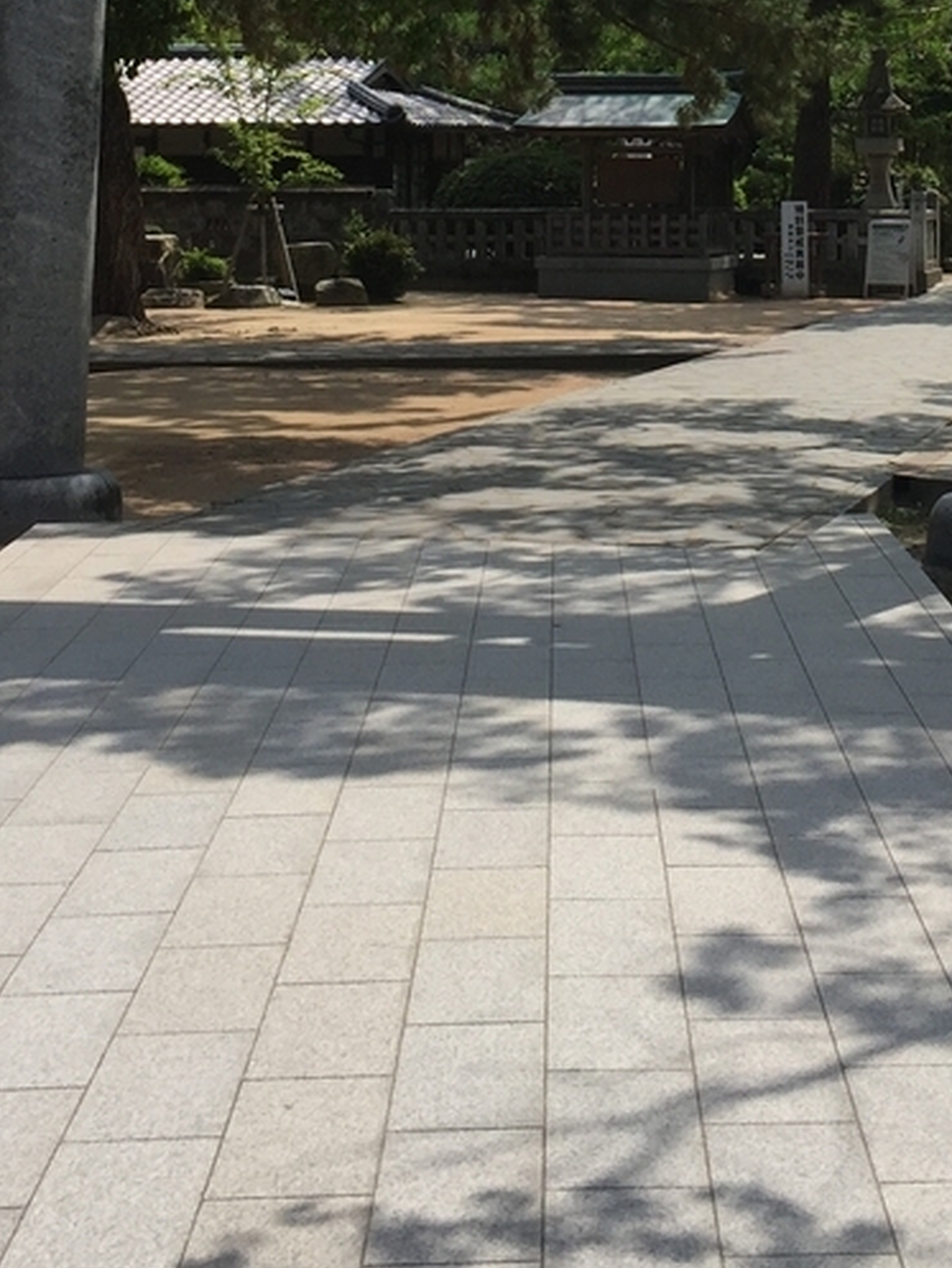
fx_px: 2566
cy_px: -59
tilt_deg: +6.3
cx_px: 763
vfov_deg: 26.0
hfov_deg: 20.8
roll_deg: +0.1
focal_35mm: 70
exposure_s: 1/2326
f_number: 2.2
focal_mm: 4.15
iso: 32
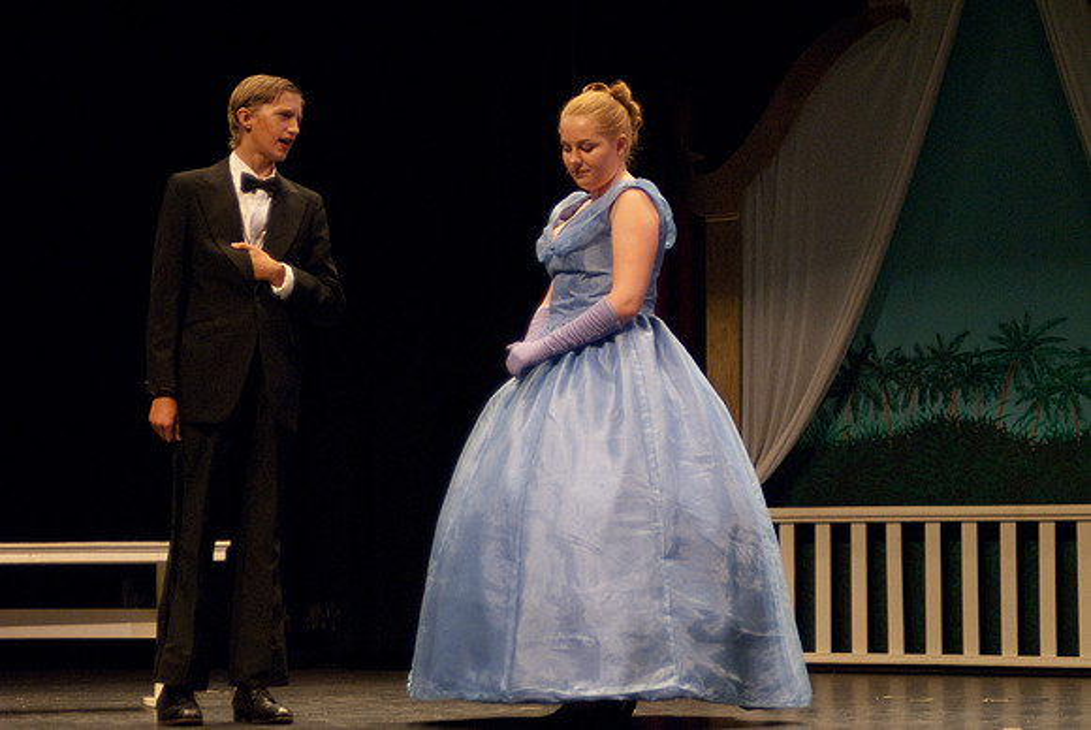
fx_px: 3094
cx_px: 546
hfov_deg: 20.0
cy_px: 365
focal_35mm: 102
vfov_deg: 13.5
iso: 1250
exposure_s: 1/160
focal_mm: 68
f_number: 2.8
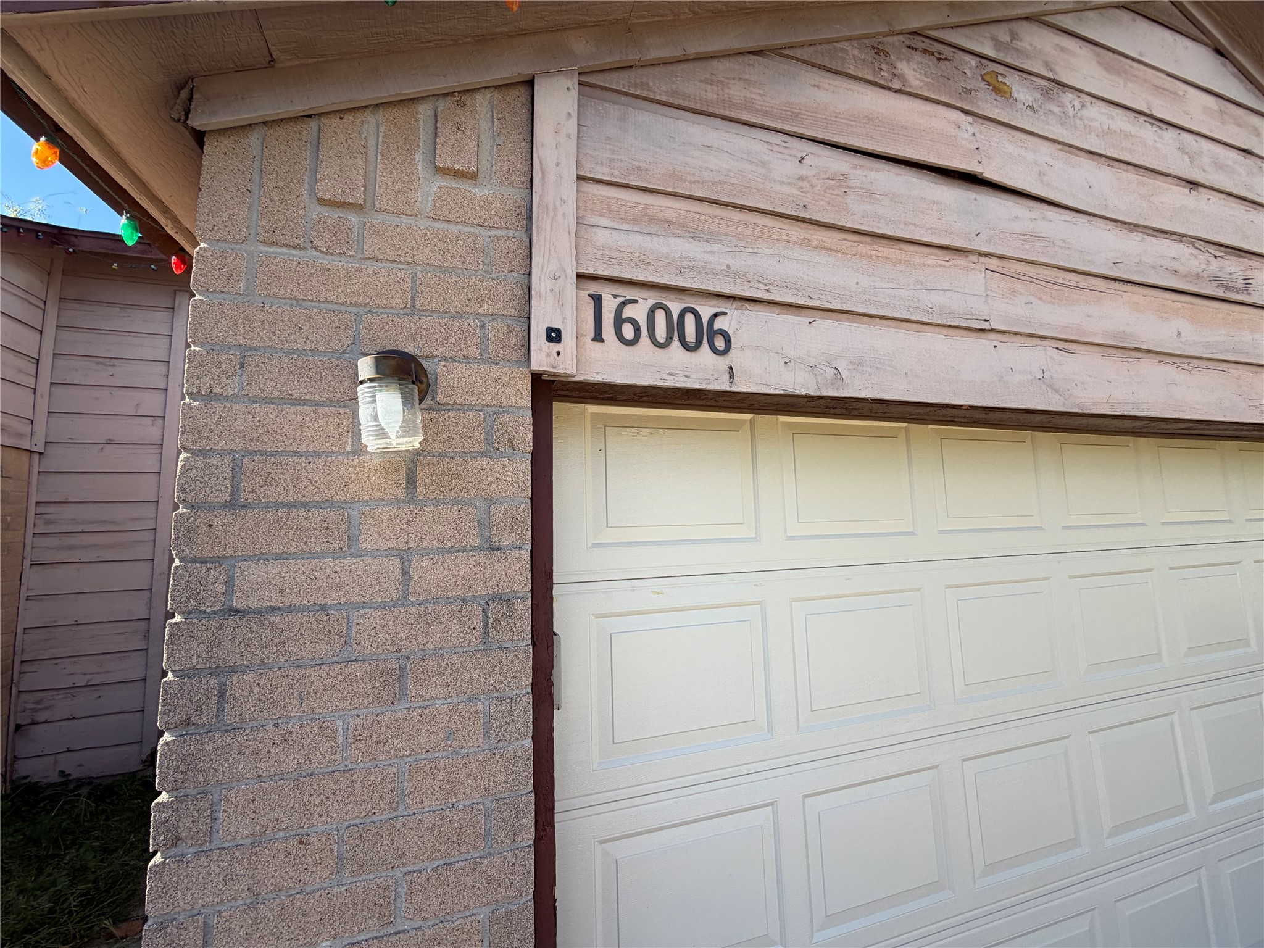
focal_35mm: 14
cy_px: 474
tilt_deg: +7.2
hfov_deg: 102.1
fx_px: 511
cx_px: 632
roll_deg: +3.3
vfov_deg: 85.7
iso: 40
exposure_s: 1/502
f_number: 2.2
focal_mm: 2.22
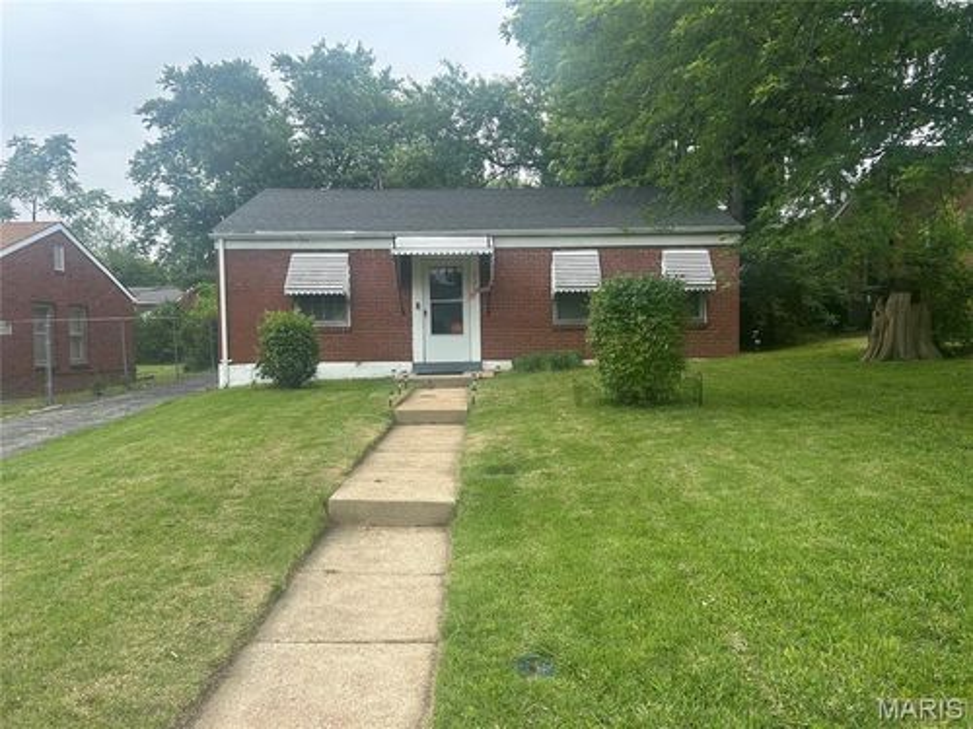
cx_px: 486
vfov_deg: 53.1
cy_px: 364
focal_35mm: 26
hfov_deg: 67.3
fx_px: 731
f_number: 1.5
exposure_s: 1/1183
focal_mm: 5.7
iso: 50
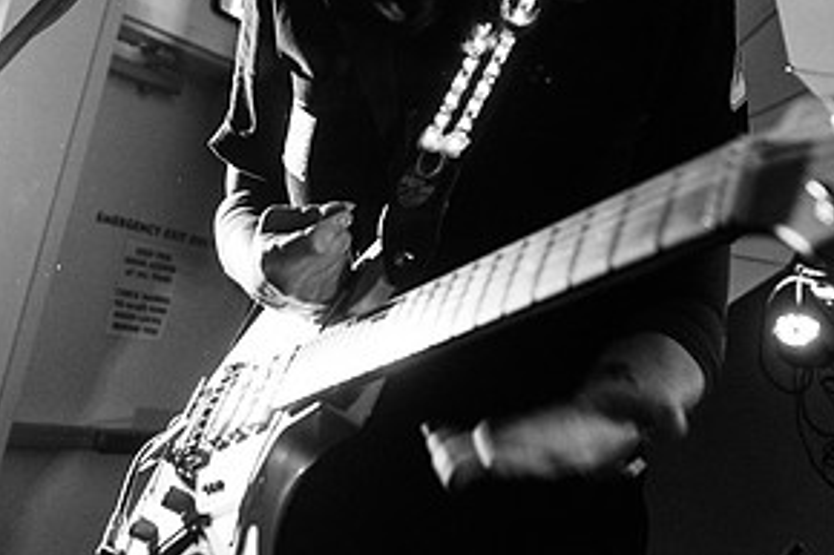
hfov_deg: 41.0
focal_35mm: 48
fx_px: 1111
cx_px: 480
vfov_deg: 27.2
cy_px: 76
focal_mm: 24
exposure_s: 1/125
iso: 3200
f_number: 3.2
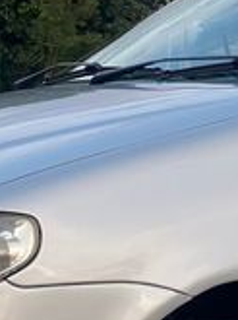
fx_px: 1178
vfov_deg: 15.4
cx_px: 253
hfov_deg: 11.4
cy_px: 128
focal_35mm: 128
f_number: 1.8
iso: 32
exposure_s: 1/122
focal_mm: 4.25
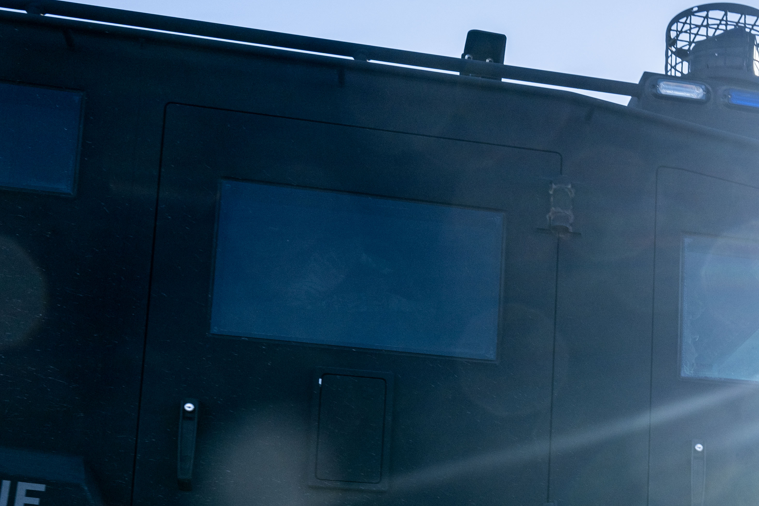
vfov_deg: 20.6
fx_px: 1328
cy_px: 545
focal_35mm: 63
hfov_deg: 30.7
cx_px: 653
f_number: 8
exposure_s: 1/250
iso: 64
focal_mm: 24
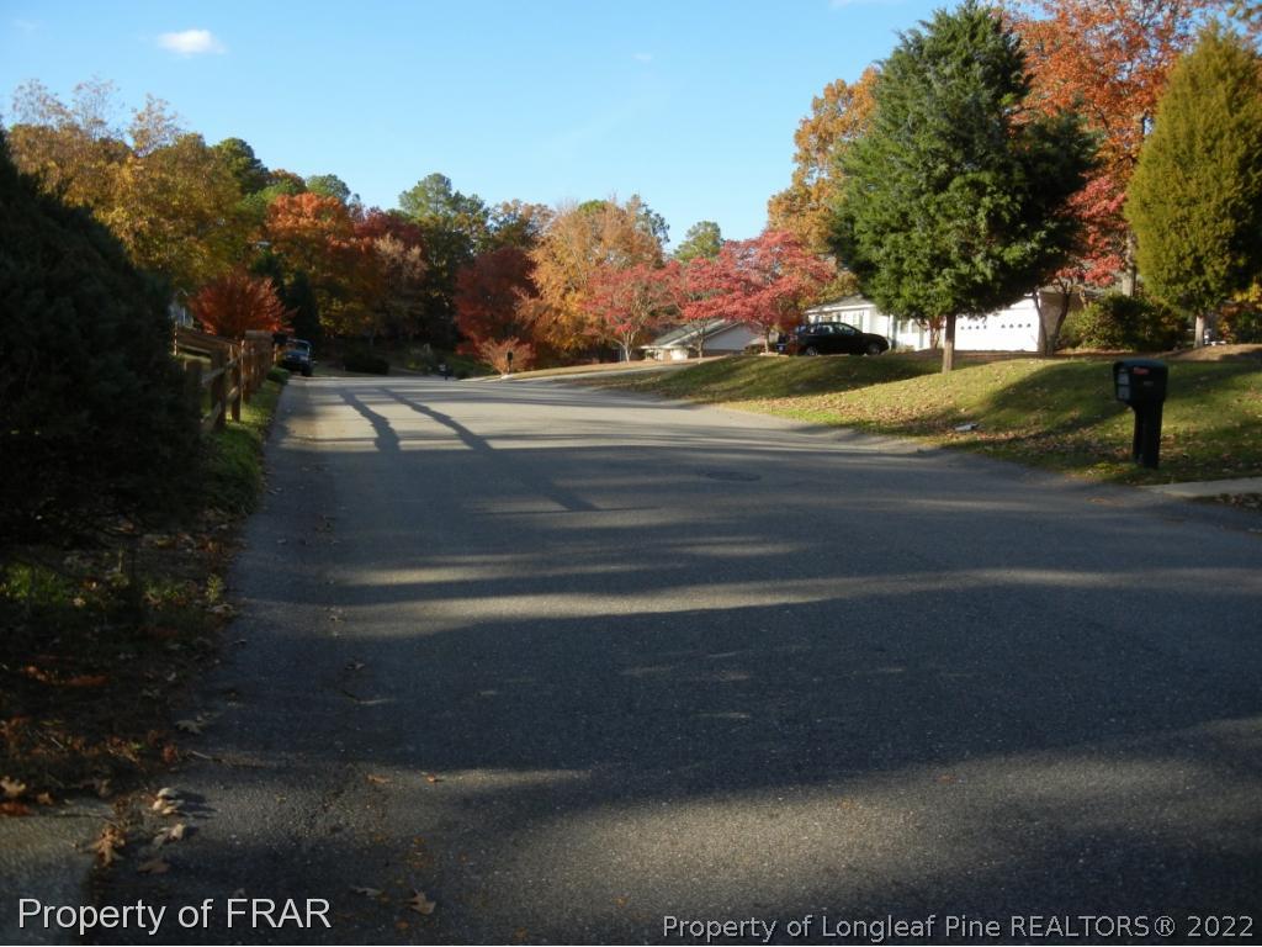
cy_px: 474
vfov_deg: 46.8
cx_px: 631
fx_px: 1094
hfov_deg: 60.0
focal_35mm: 30
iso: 160
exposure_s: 1/676
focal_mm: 5.4
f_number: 3.5
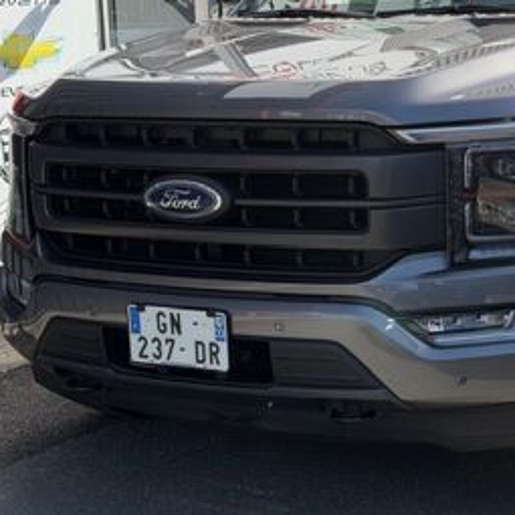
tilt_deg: -8.3
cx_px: 467
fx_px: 1347
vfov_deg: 21.6
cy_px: 186
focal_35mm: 80
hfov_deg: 21.2
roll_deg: +1.2
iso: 80
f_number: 1.78
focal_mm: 6.76
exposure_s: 1/2033
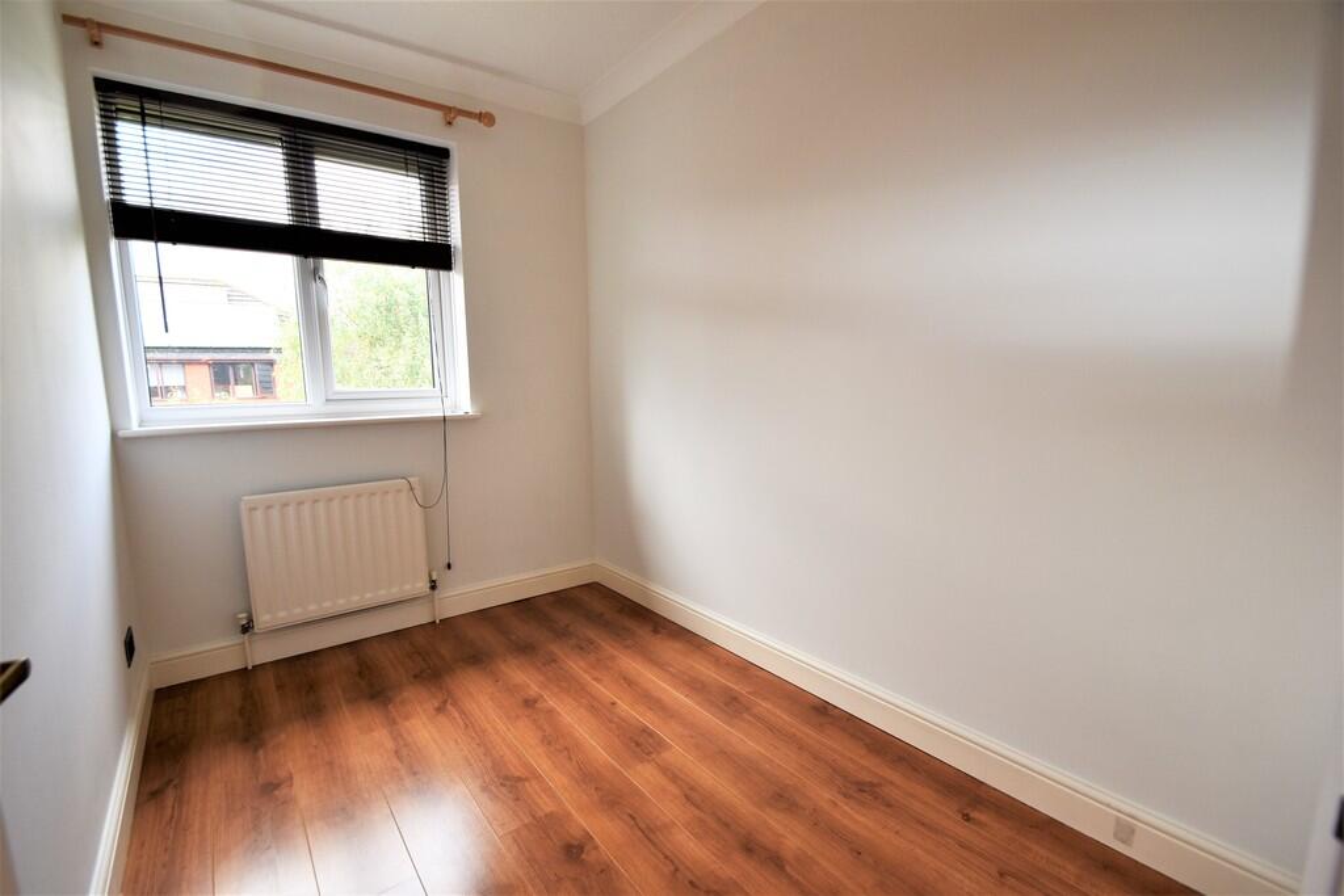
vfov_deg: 77.3
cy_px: 448
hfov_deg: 100.4
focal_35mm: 15
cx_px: 672
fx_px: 560
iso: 360
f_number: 5.6
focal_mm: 10
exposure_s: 1/125
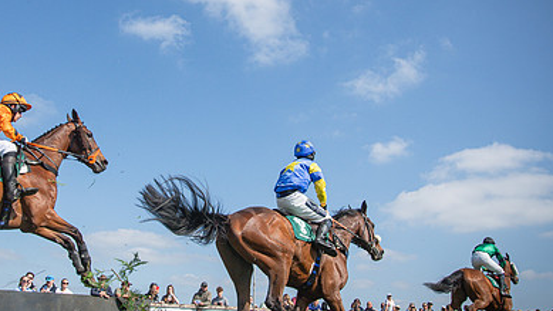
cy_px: 102
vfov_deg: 29.5
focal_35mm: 40
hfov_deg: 50.2
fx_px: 587
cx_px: 224
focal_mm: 22
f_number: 8
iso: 400
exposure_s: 1/1000
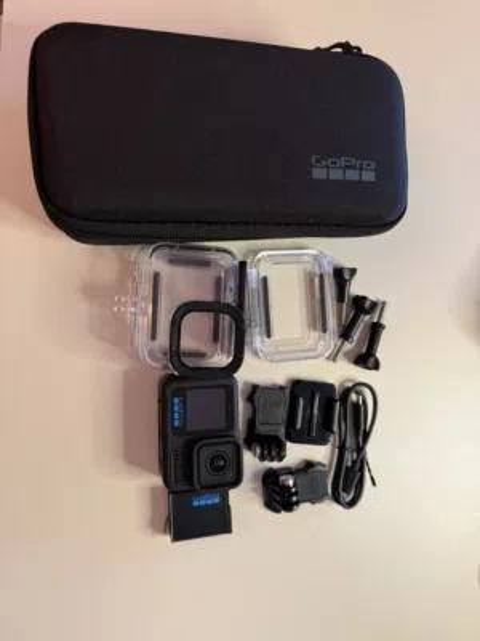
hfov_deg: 56.8
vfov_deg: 71.6
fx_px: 444
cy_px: 320
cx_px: 240
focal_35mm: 24
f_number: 1.78
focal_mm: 6.76
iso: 200
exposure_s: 1/63
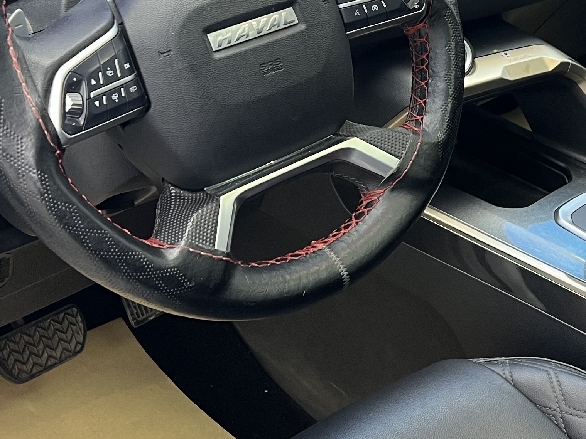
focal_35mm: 69
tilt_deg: -24.1
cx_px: 367
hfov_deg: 28.1
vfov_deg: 20.9
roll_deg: -0.5
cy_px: 46
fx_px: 1168
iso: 125
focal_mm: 5.7
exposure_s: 1/50
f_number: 1.5
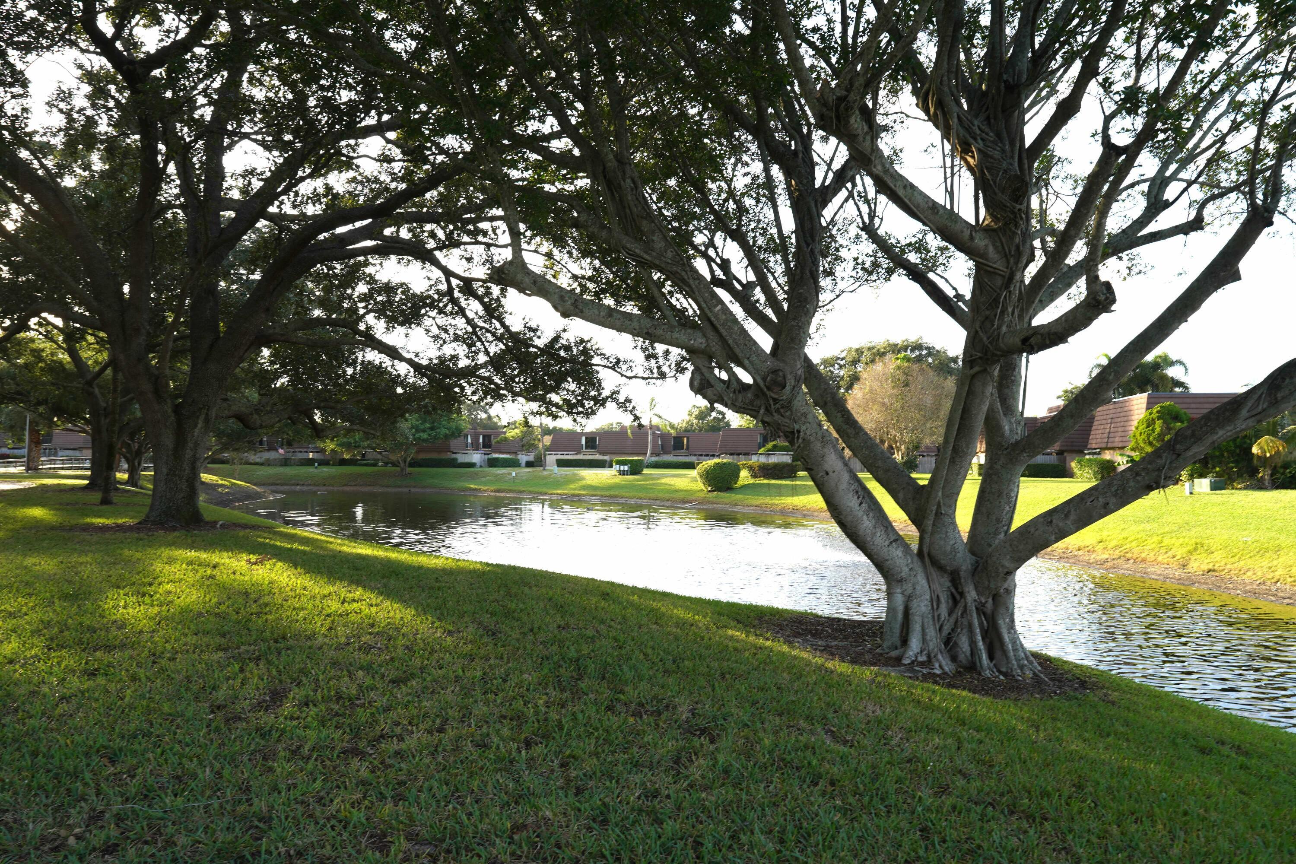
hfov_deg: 73.7
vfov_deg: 53.1
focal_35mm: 24
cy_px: 432
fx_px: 864
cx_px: 648
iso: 100
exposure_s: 1/30
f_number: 9
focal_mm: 24
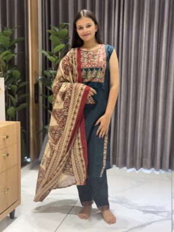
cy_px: 116
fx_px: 322
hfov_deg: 30.3
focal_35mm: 48
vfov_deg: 39.7
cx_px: 87
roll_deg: -0.3
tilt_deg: -6.5
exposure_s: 1/100
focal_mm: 6.76
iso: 200
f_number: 1.78
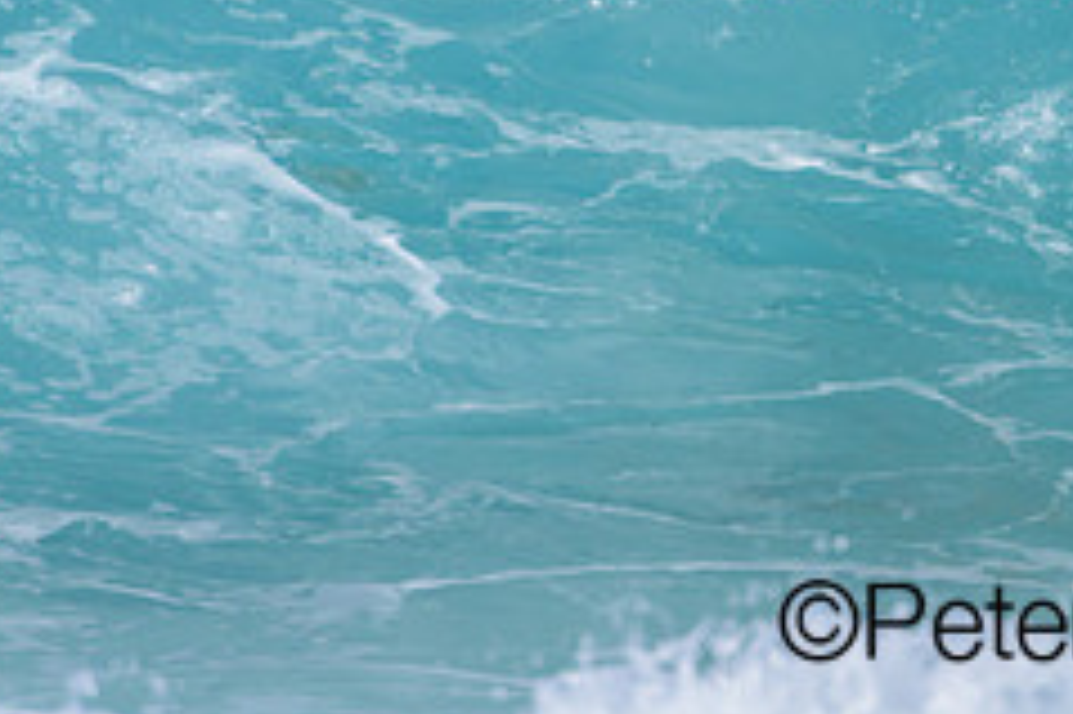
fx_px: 61564
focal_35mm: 2067
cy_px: -123
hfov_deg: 1.0
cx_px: 1127
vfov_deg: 0.7
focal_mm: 850
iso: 800
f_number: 11
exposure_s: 1/2000
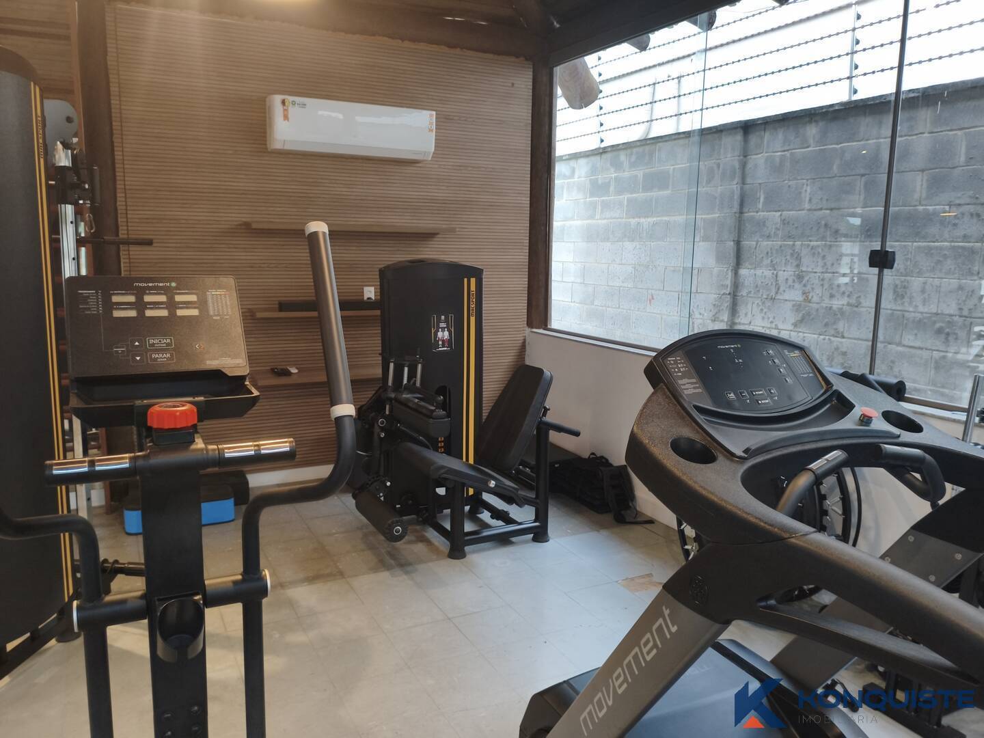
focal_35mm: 26
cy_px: 369
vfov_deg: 53.1
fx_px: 739
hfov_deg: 67.3
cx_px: 492
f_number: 1.5
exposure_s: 1/120
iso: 400
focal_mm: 4.94
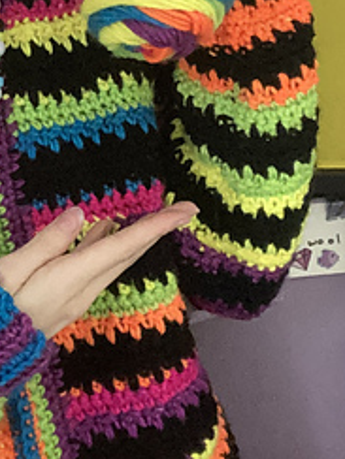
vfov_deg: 23.0
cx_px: 50
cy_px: 98
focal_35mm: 84
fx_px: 1116
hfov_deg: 17.4
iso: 500
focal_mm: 2.87
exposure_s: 1/30
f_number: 2.2
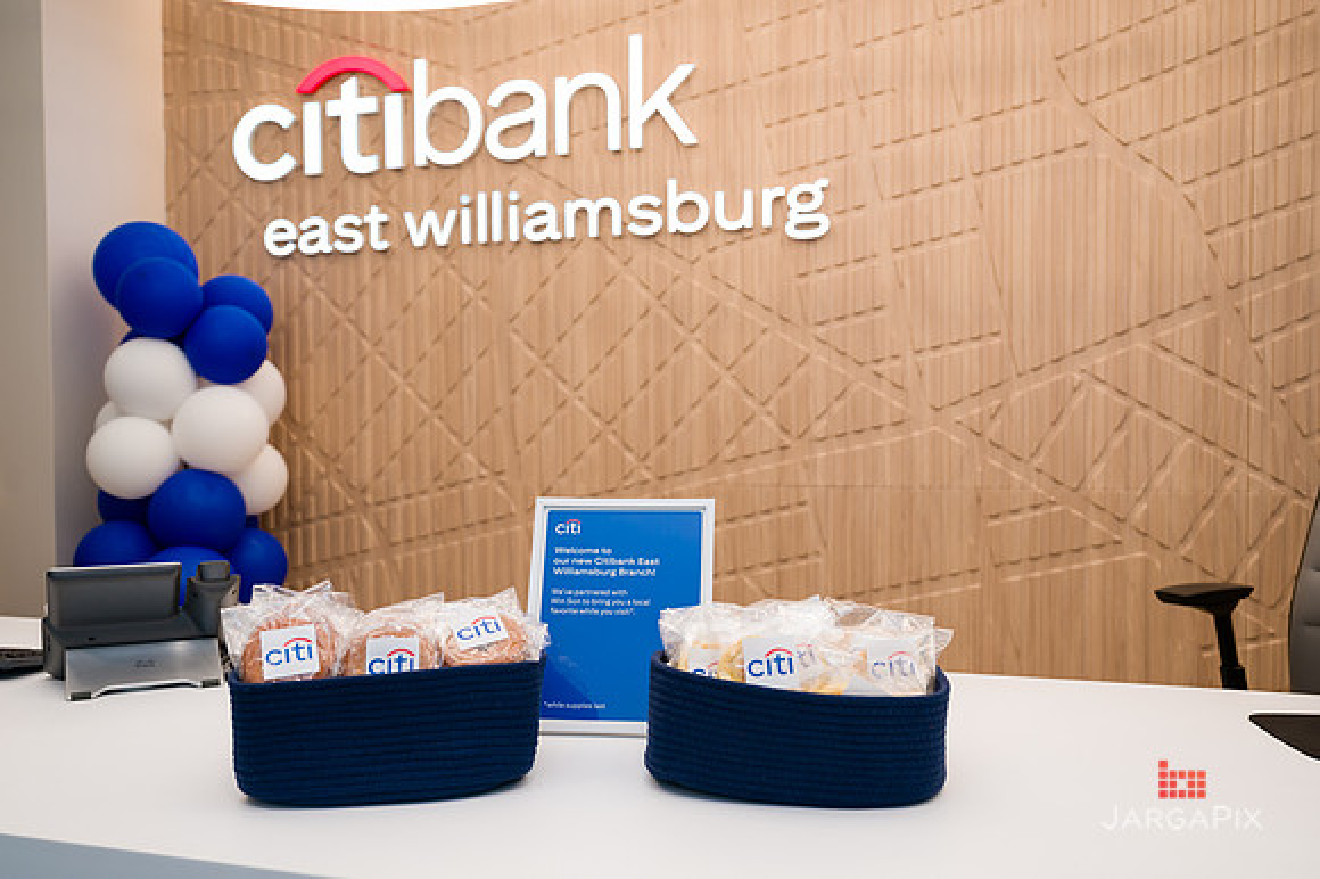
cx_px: 651
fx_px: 1145
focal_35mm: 31
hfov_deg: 59.9
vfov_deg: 42.0
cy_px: 444
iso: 320
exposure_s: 1/200
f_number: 4
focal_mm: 30.5
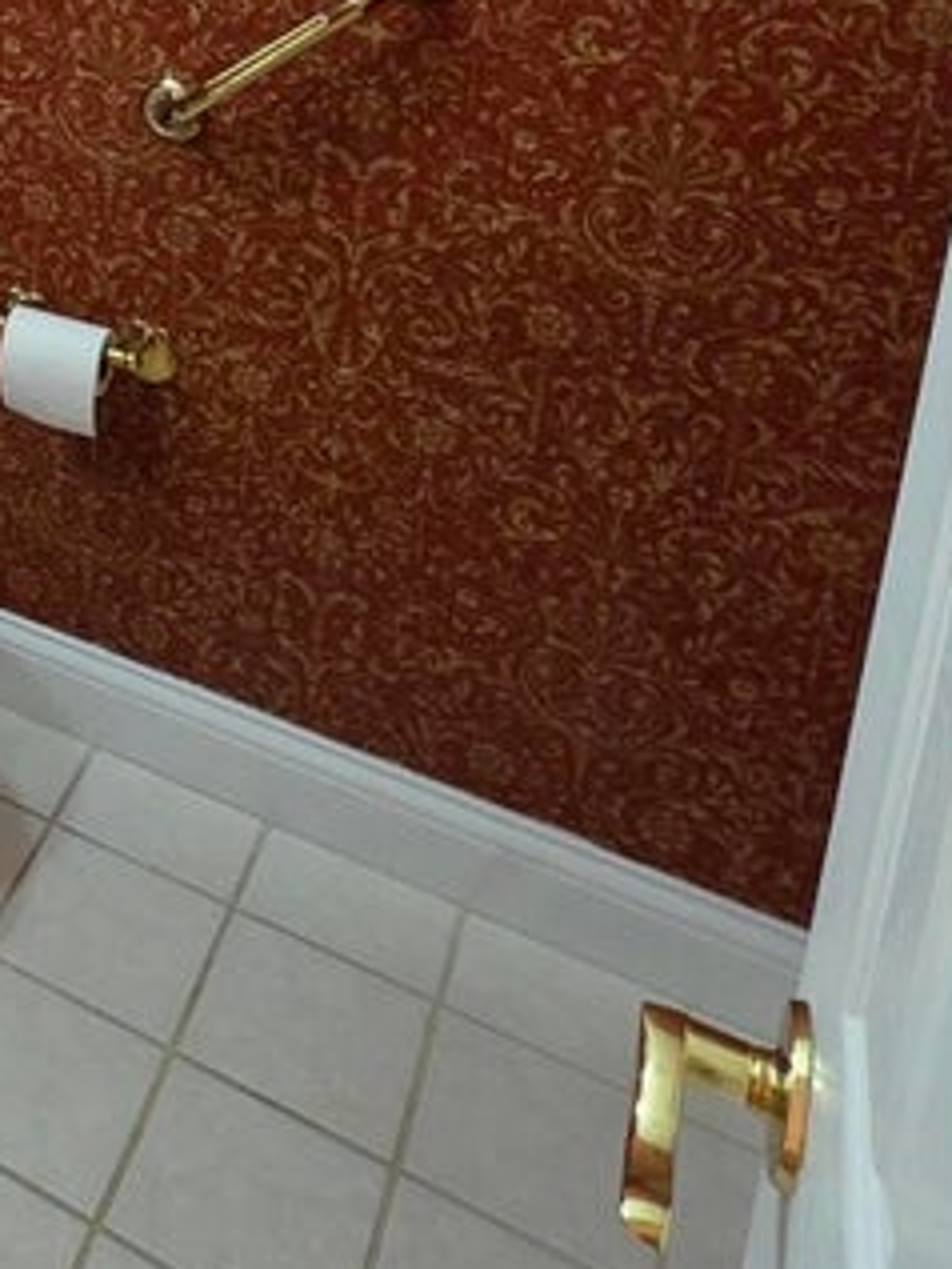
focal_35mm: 42
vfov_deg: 38.2
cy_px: -84
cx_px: -400
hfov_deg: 26.7
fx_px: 1539
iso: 500
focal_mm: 2.2
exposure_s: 1/60
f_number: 1.9
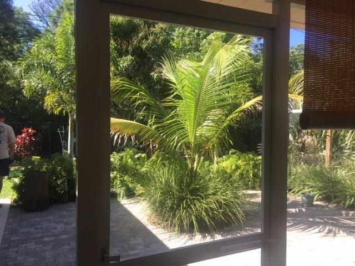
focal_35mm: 29
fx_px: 297
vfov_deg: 48.2
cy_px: 133
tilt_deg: -2.9
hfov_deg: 61.7
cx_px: 178
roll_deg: -0.5
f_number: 2.2
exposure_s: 1/273
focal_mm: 4.15
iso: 25
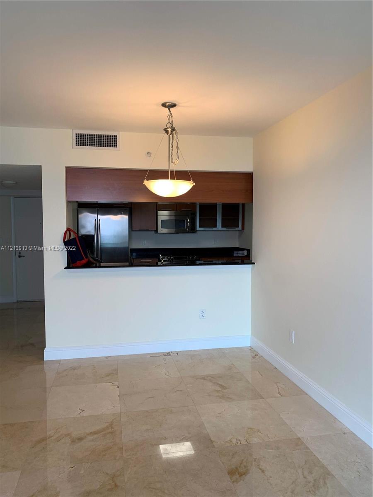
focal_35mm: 26
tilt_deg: -3.1
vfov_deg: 67.3
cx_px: 186
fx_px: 374
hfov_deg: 53.1
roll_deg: -0.9
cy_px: 248
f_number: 1.8
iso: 64
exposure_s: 1/120
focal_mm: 4.25
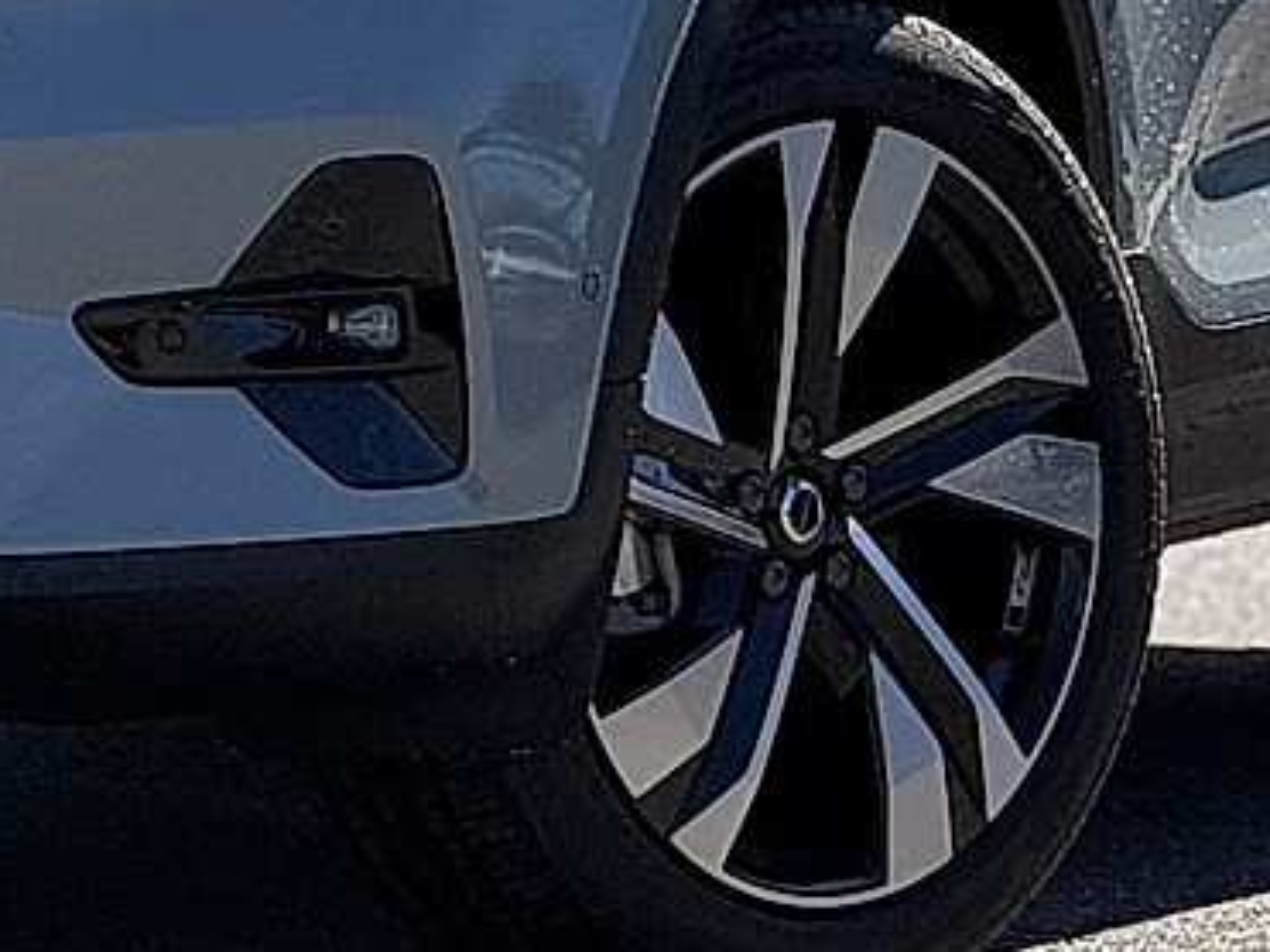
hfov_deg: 3.8
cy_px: -219
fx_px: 18998
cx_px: 127
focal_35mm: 518
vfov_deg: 2.9
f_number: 2.8
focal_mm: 15.66
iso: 64
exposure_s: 1/870
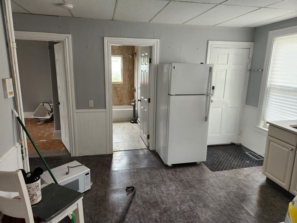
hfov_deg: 73.9
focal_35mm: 23
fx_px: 197
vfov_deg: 58.9
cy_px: 112
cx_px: 148
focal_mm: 5.4
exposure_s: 1/180
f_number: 1.8
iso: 160
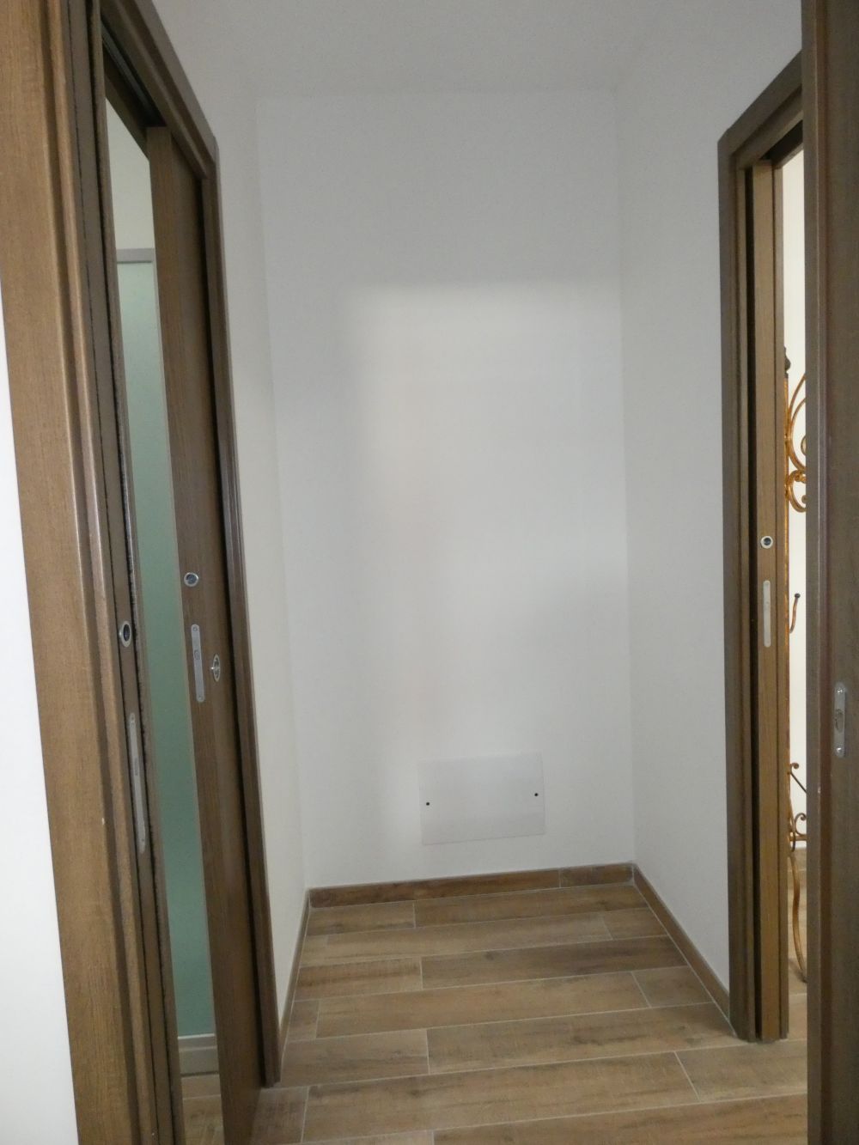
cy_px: 572
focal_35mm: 20
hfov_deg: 66.0
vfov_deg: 81.7
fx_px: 662
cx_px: 430
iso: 800
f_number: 2.8
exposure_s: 1/60
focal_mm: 3.6
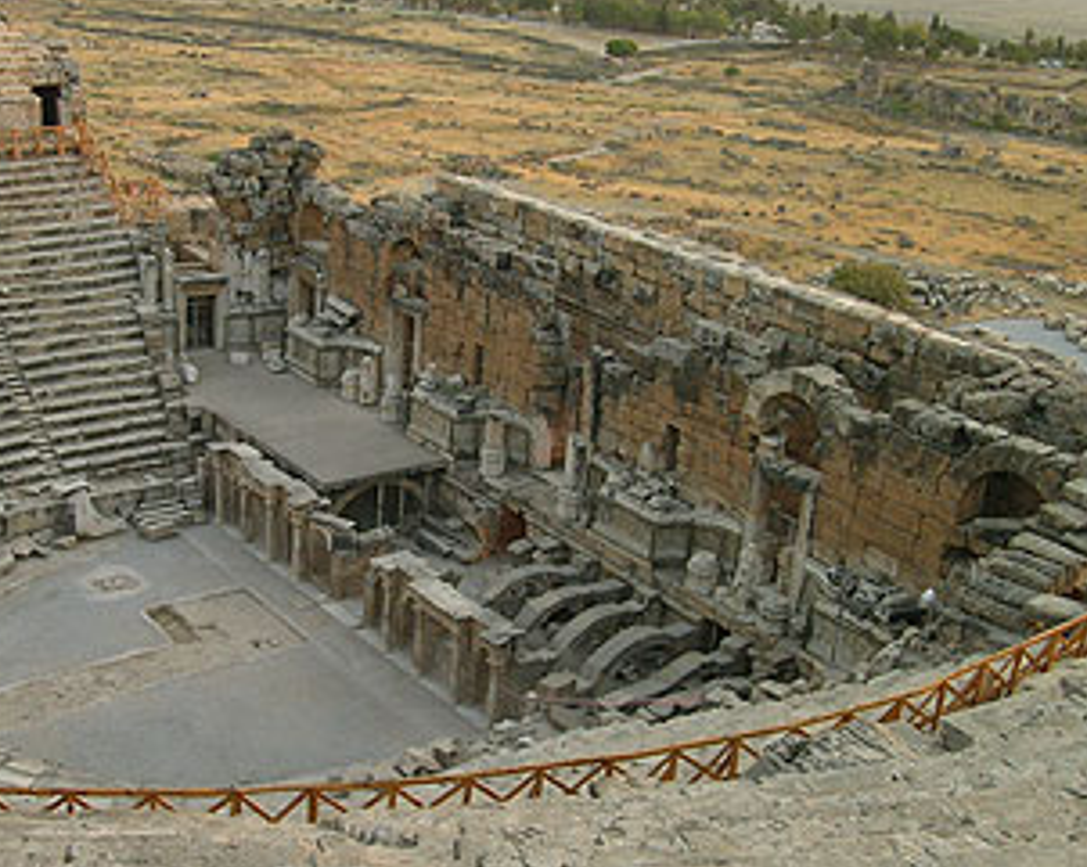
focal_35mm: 51
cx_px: 407
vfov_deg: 29.6
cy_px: 446
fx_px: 1639
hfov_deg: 36.5
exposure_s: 1/38.2
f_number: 4.2
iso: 50
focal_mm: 7.2
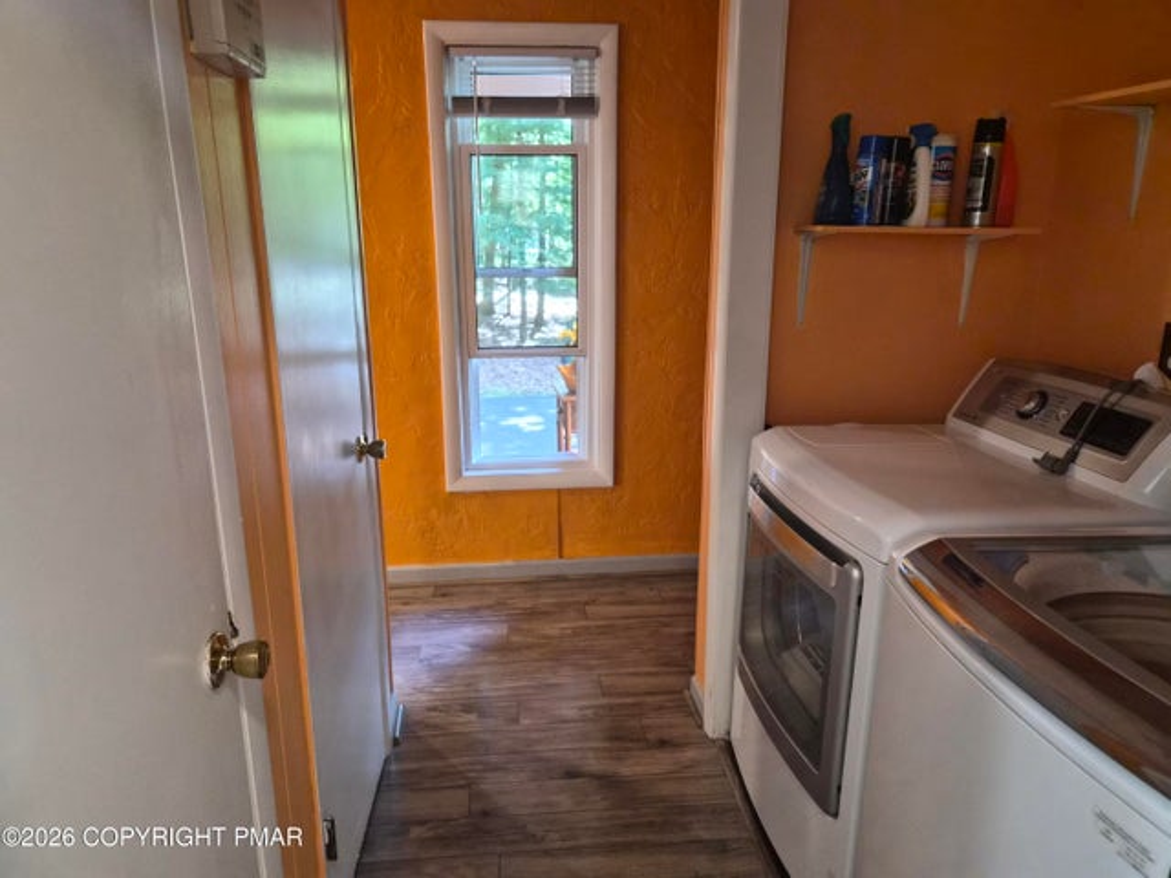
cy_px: 439
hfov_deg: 73.9
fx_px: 778
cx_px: 586
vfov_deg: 58.9
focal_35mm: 23
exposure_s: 1/120
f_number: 1.8
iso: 800
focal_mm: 5.4
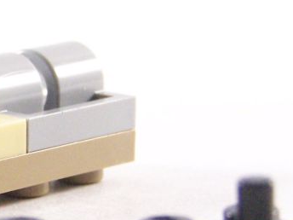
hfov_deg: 7.0
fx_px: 2370
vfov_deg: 5.3
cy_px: 119
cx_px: -63
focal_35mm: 280
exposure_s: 1/60
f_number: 3.2
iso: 400
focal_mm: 15.6
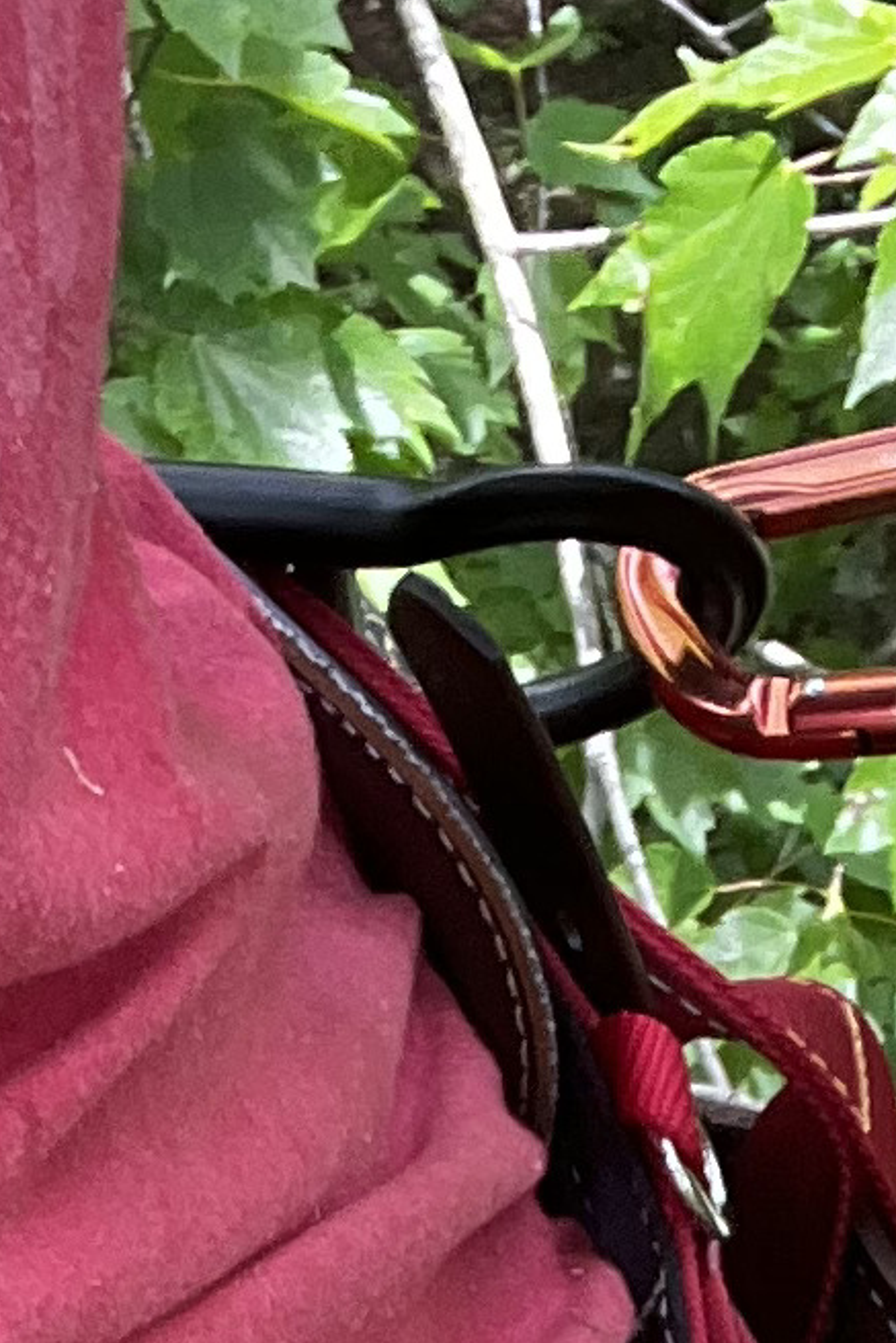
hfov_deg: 9.3
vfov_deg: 12.0
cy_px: 2920
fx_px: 5485
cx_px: 457
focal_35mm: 147
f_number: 2.2
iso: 100
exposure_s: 1/119
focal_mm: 2.71
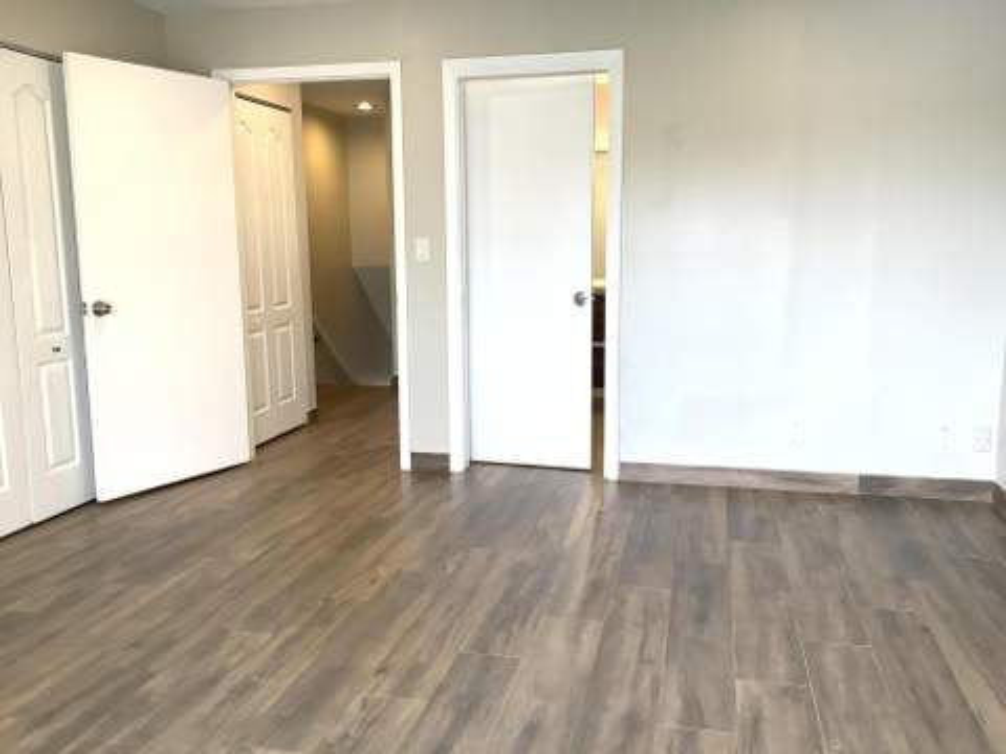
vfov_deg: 45.4
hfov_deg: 58.4
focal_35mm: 31
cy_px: 377
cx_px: 503
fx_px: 901
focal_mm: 3.3
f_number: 2.4
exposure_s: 1/60
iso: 80
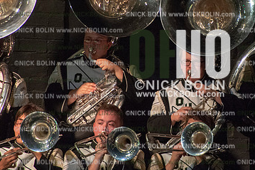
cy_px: 63
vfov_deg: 2.1
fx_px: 4581
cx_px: 180
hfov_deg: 3.2
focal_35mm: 647
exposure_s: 1/320
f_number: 5.6
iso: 8000
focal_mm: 400
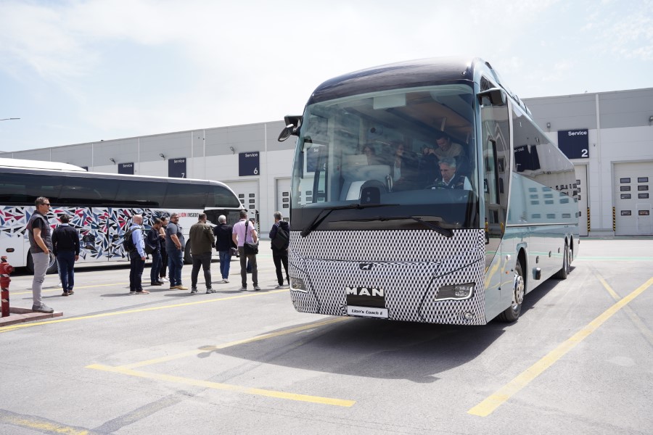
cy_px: 218
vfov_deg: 46.4
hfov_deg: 65.5
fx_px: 508
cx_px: 326
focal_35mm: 28
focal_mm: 28
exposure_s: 1/320
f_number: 7.1
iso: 160
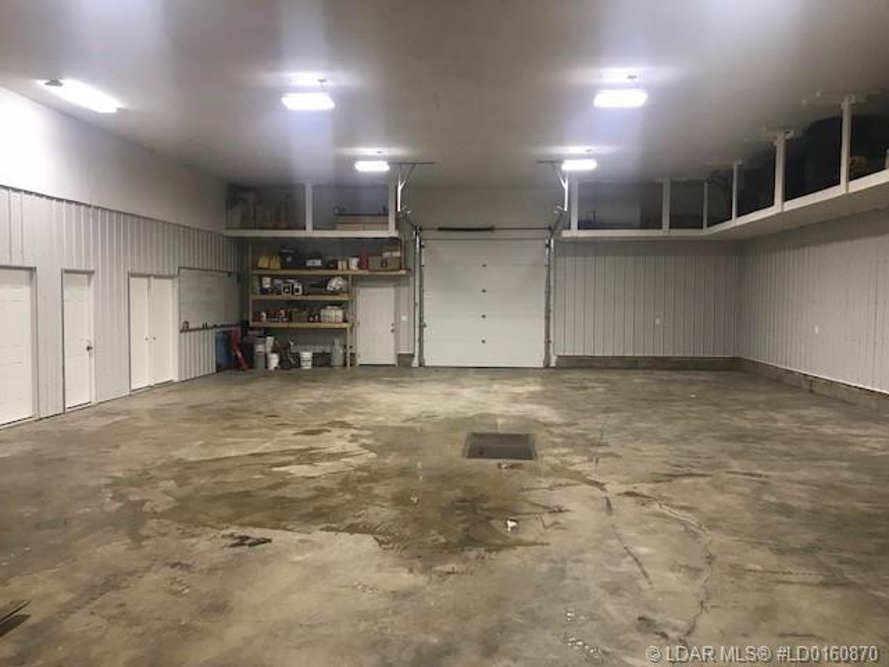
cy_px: 334
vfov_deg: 49.7
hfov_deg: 63.4
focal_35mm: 28
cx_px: 444
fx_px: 719
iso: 32
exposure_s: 1/24
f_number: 1.8
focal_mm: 3.99
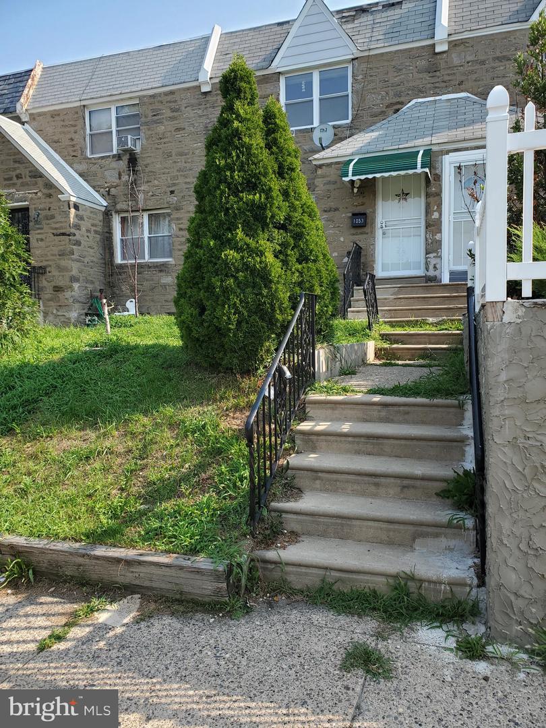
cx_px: 273
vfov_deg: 67.3
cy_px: 364
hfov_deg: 53.1
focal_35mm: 26
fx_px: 547
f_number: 2.4
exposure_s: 1/553
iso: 50
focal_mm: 4.3
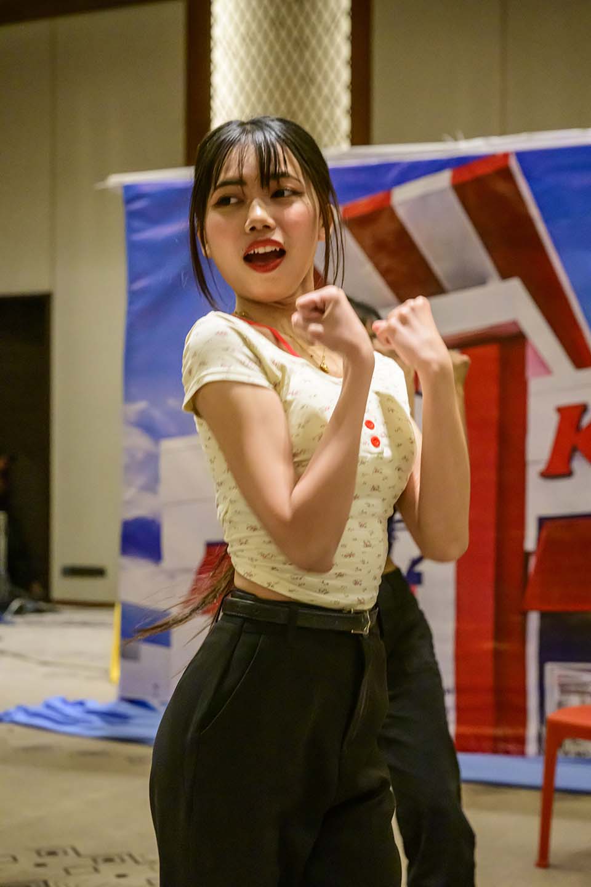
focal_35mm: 70
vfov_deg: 28.8
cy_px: 444
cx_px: 296
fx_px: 1724
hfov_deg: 19.5
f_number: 5.6
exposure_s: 1/250
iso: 8000
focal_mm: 70
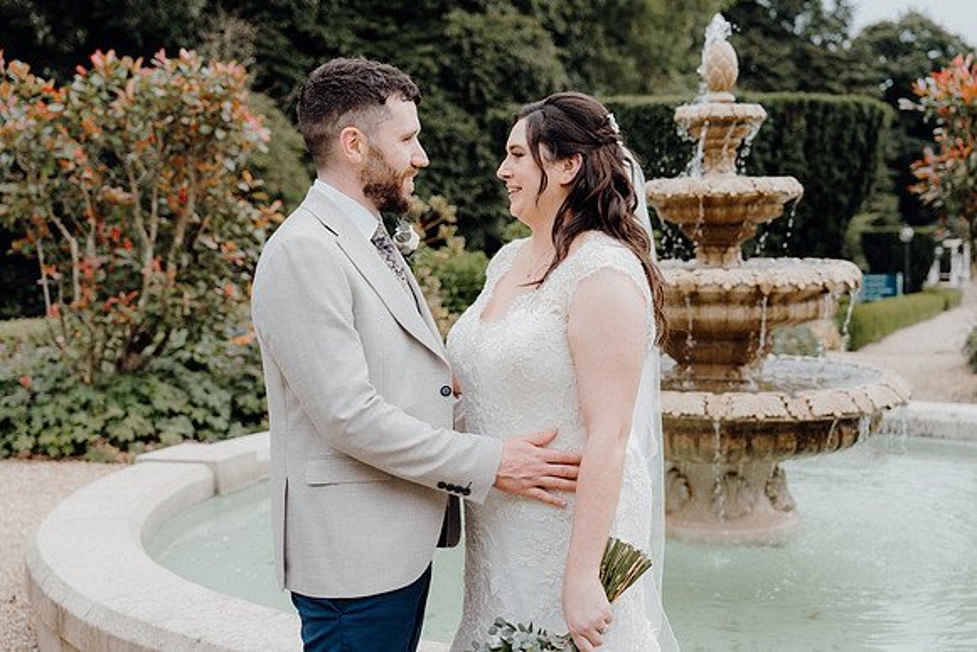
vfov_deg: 27.5
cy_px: 326
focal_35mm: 49
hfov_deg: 40.3
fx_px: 1330
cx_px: 488
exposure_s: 1/200
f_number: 3.5
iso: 125
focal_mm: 49
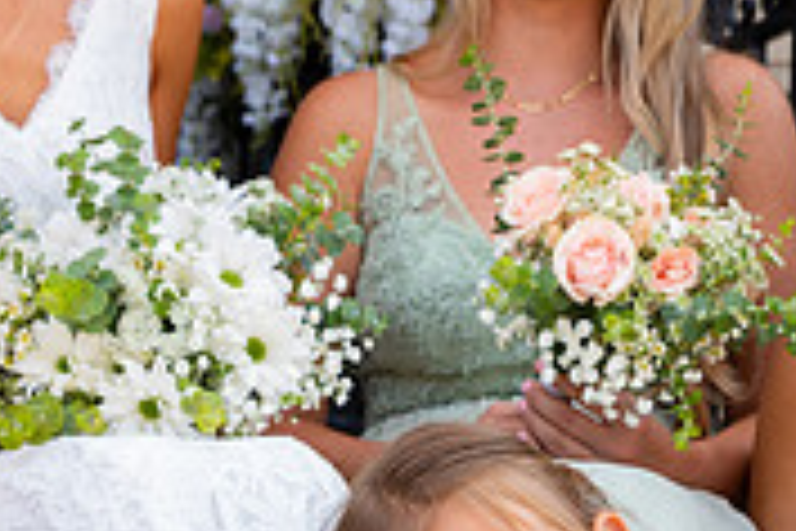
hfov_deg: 15.4
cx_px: -4
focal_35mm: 131
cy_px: 844
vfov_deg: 10.1
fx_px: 2896
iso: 200
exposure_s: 1/160
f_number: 4.5
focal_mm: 40
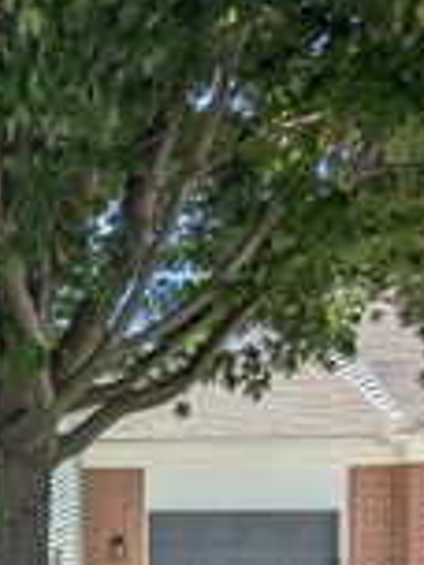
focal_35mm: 70
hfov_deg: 16.1
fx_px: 1143
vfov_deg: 26.2
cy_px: 578
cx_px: -435
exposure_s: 1/612
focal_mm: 2.35
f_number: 2.2
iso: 30
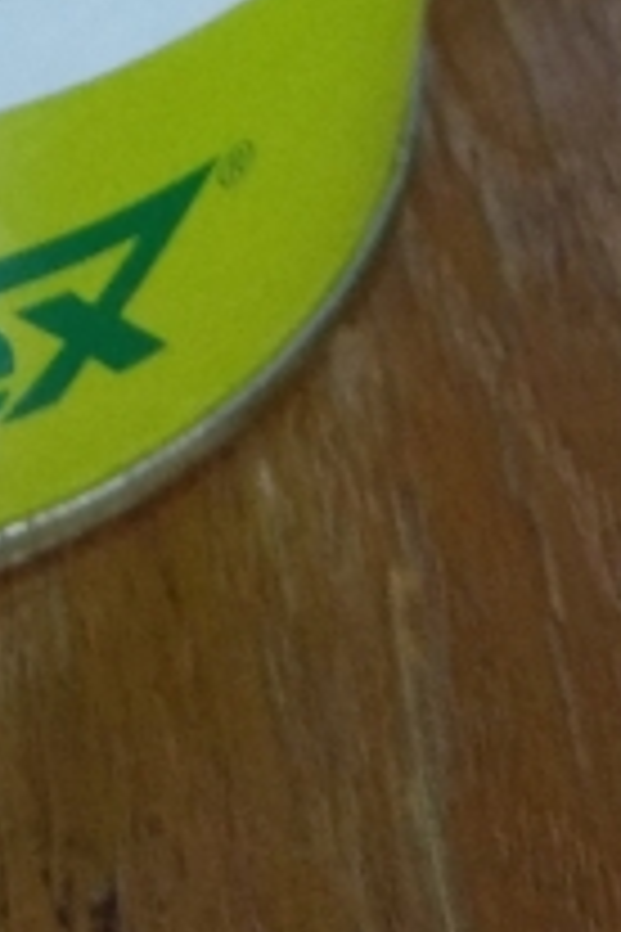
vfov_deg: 17.5
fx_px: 2329
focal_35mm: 90
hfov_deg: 14.0
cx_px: -392
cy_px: -822
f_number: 2
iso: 640
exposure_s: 1/20
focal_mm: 3.57
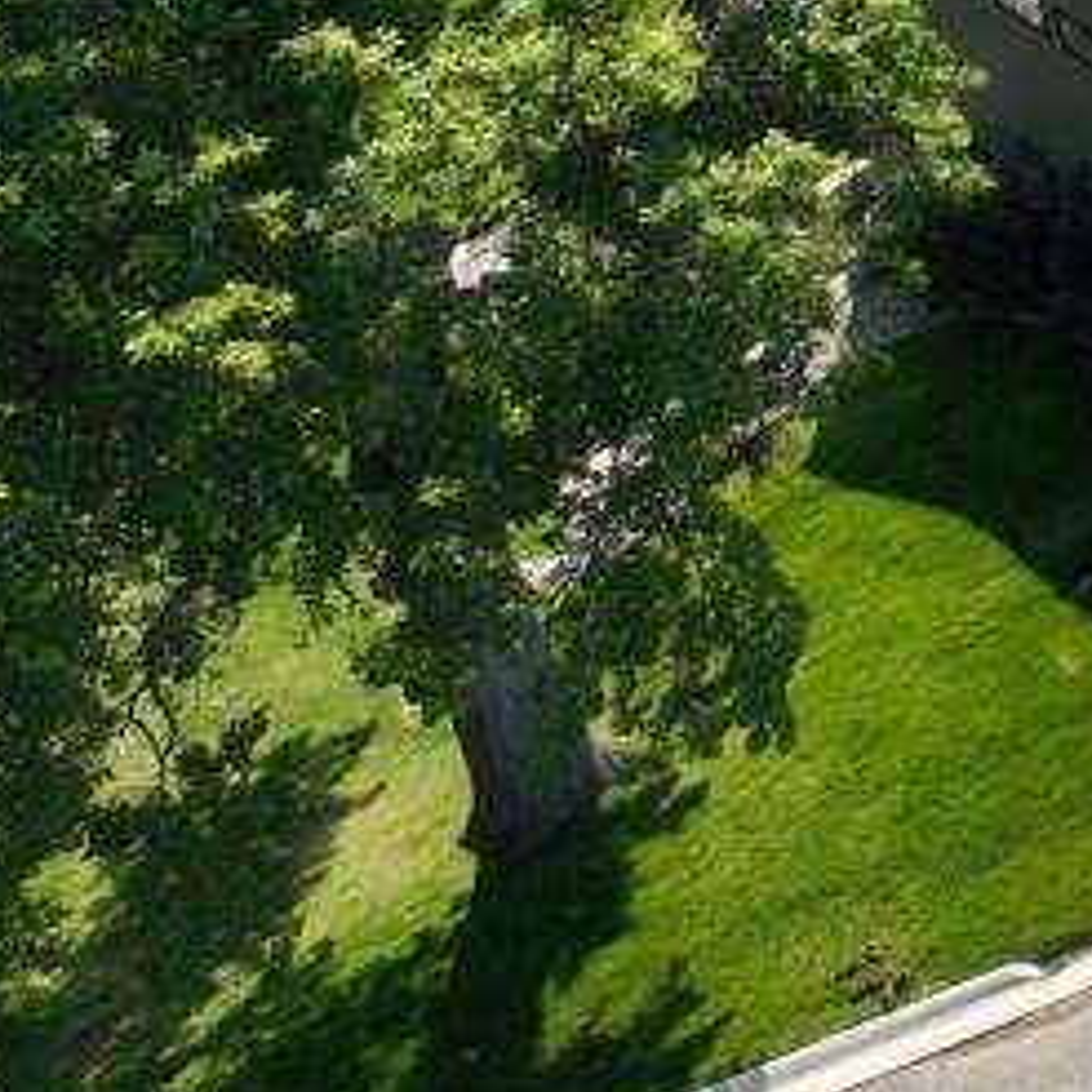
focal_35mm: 124
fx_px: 4426
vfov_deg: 12.1
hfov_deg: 11.3
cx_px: 2746
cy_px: -1247
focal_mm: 12.29
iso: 110
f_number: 2.8
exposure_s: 1/1250
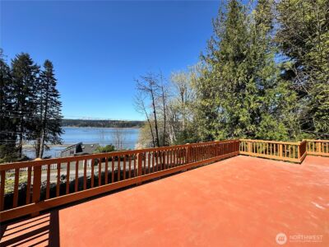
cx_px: 164
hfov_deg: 102.1
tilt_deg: +1.6
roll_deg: -0.7
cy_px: 124
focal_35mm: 14
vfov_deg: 85.7
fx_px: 133
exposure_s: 1/1233
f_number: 2.2
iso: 50
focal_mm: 2.22
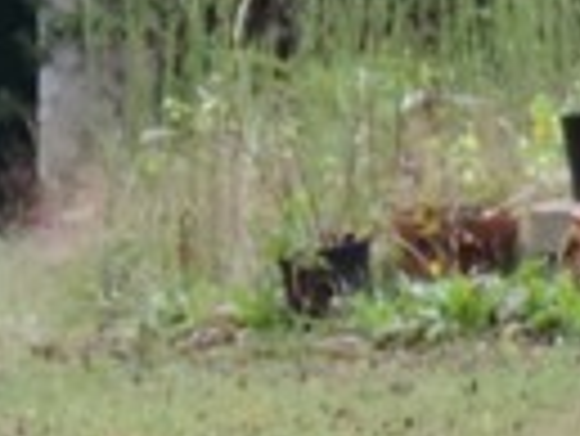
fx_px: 11991
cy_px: -130
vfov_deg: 2.1
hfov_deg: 2.7
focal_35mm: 715
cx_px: -1263
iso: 200
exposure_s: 1/100
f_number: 4.1
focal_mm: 16
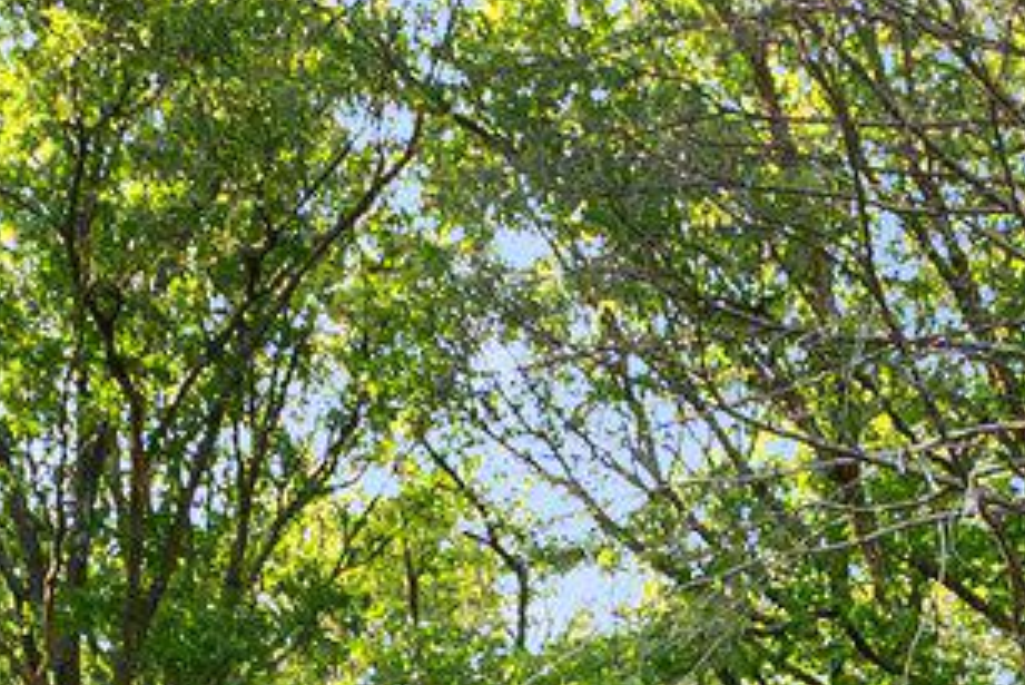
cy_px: 2053
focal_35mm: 100
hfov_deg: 20.4
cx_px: 604
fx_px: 2848
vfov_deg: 10.1
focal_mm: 10
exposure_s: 1/125
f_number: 8
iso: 400
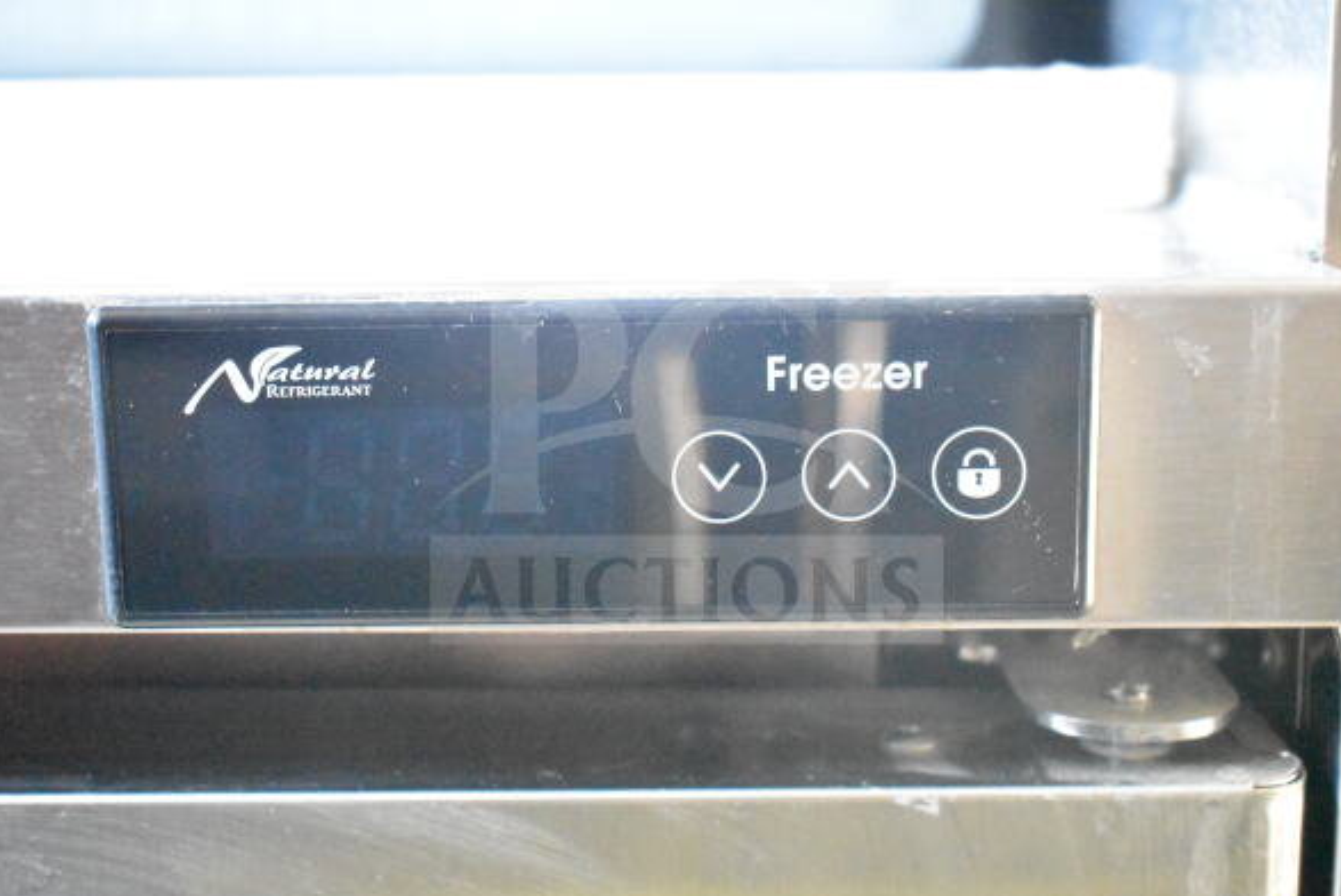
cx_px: 685
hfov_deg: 36.5
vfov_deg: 24.9
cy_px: 463
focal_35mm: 55
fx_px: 2032
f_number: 4.5
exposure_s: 1/20
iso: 25600
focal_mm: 35
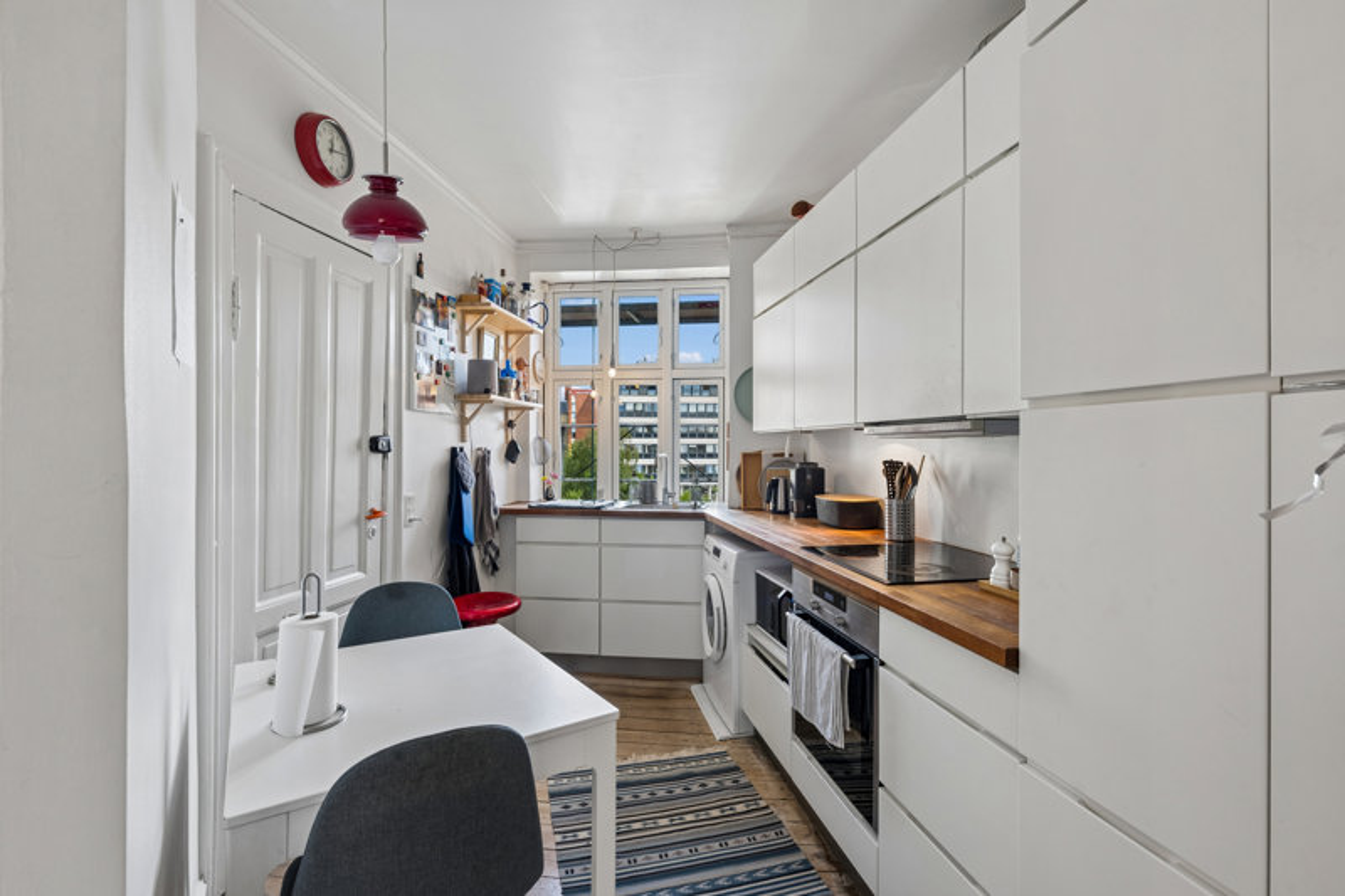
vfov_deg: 70.4
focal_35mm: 17
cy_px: 448
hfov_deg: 93.3
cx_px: 672
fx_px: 635
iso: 125
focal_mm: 17
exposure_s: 1/10
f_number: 8
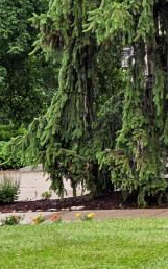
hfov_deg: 5.9
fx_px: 1305
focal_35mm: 178
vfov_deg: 11.6
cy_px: -33
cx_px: 738
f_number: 5.6
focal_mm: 30
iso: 100
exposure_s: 1/250
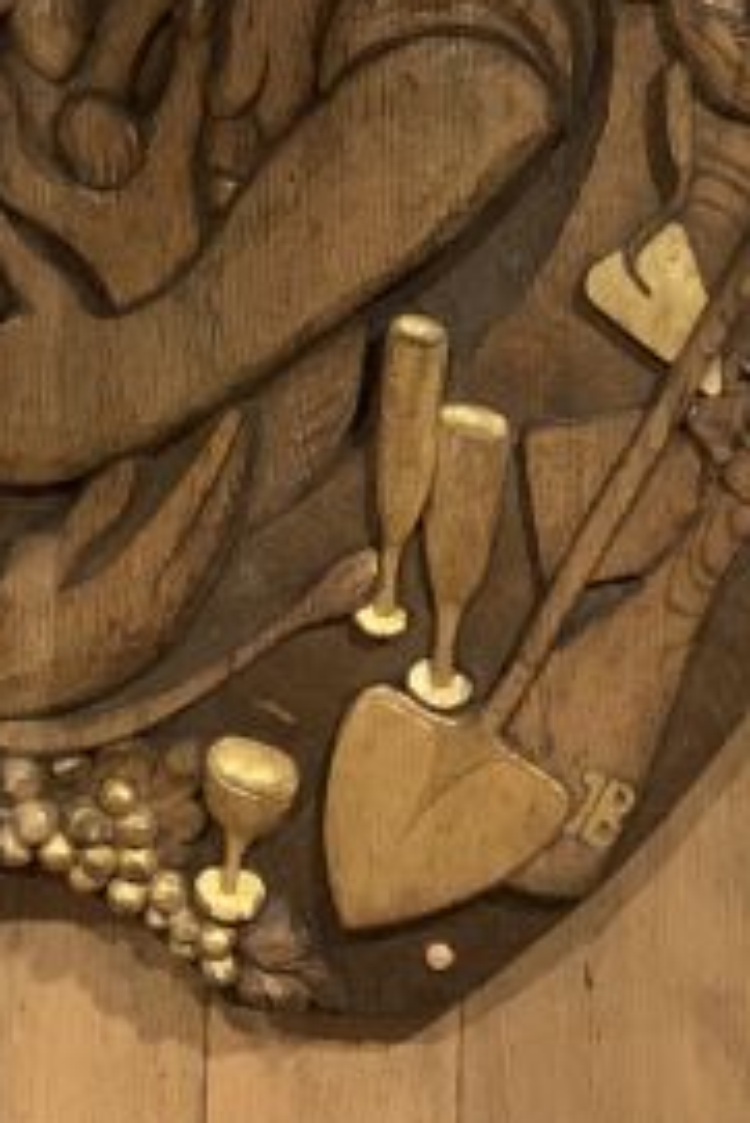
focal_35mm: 102
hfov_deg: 13.3
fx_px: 3183
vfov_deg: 19.1
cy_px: -149
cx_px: 91
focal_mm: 4.25
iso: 640
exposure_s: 1/20
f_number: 1.8
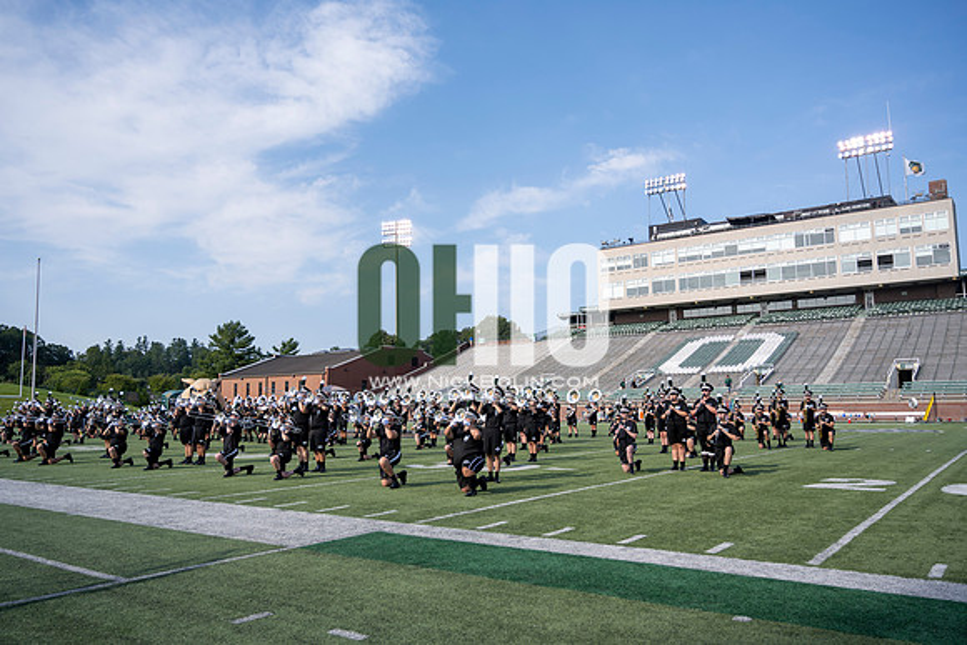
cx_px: 484
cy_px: 322
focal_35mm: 28
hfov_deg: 64.5
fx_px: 766
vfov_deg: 45.7
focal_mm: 28.5
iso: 100
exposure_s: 1/800
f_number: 4
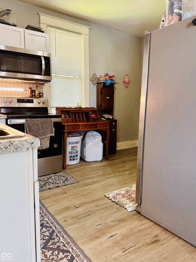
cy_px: 127
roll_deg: -0.5
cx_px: 98
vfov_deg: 69.4
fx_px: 189
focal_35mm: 25
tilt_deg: -6.5
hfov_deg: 54.9
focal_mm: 6.86
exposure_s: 1/60
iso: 640
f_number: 1.78
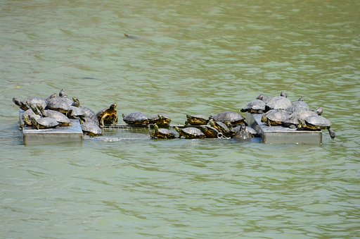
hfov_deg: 5.7
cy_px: 120
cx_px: 180
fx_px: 3592
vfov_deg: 3.8
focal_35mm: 360
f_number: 6.3
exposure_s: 1/500
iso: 160
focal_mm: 240
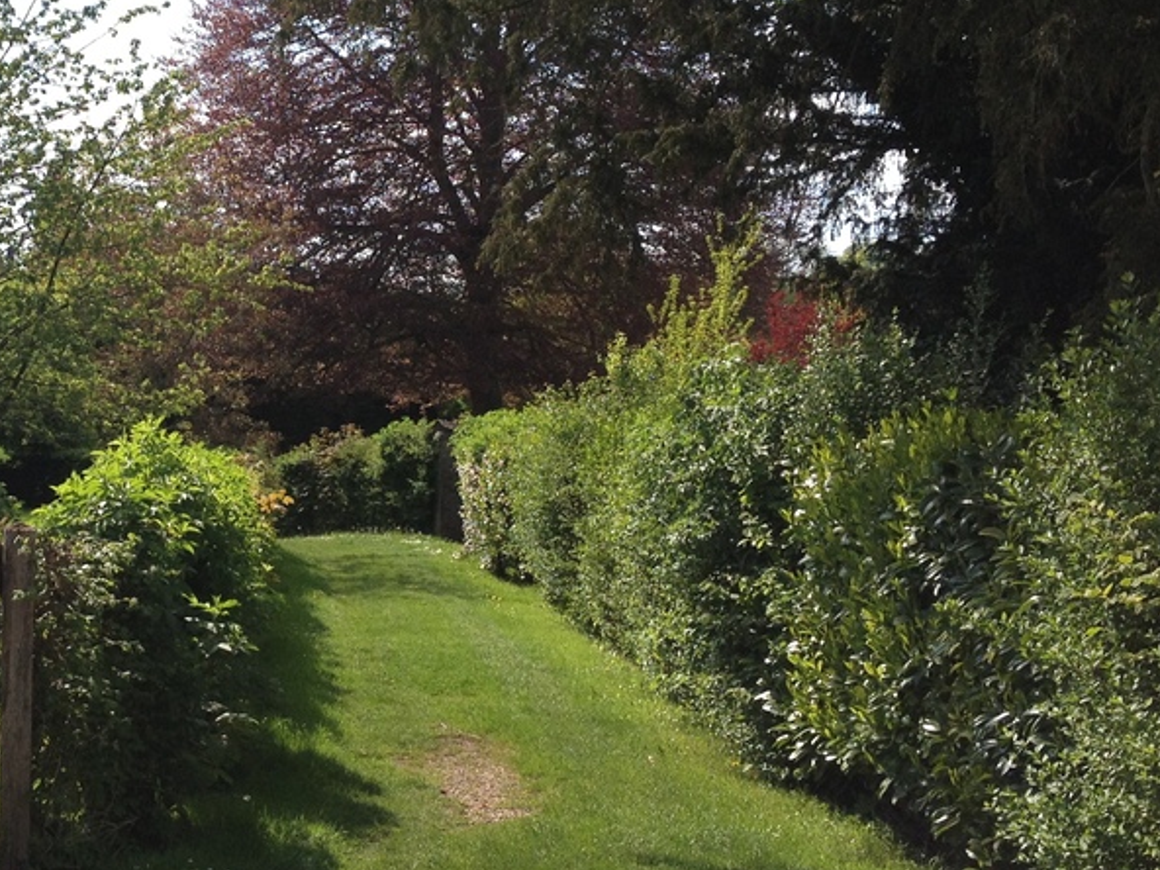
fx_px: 2379
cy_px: 431
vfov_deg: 20.7
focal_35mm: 71
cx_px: 214
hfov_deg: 26.8
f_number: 2.4
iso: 50
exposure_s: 1/1104
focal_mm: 4.28
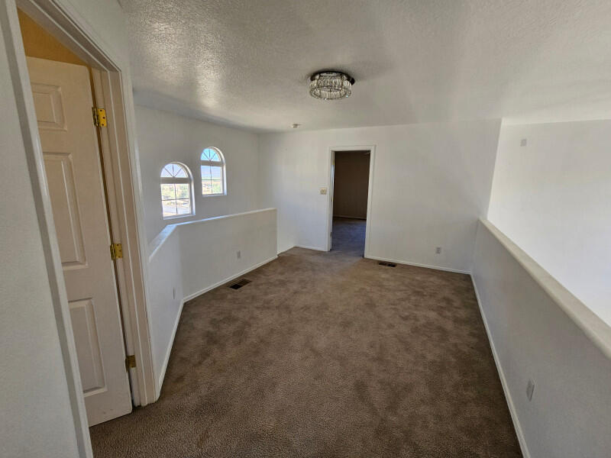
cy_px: 229
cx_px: 306
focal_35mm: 13
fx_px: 229
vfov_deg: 89.9
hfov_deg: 106.2
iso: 64
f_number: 2.2
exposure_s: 1/74.1
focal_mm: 2.2
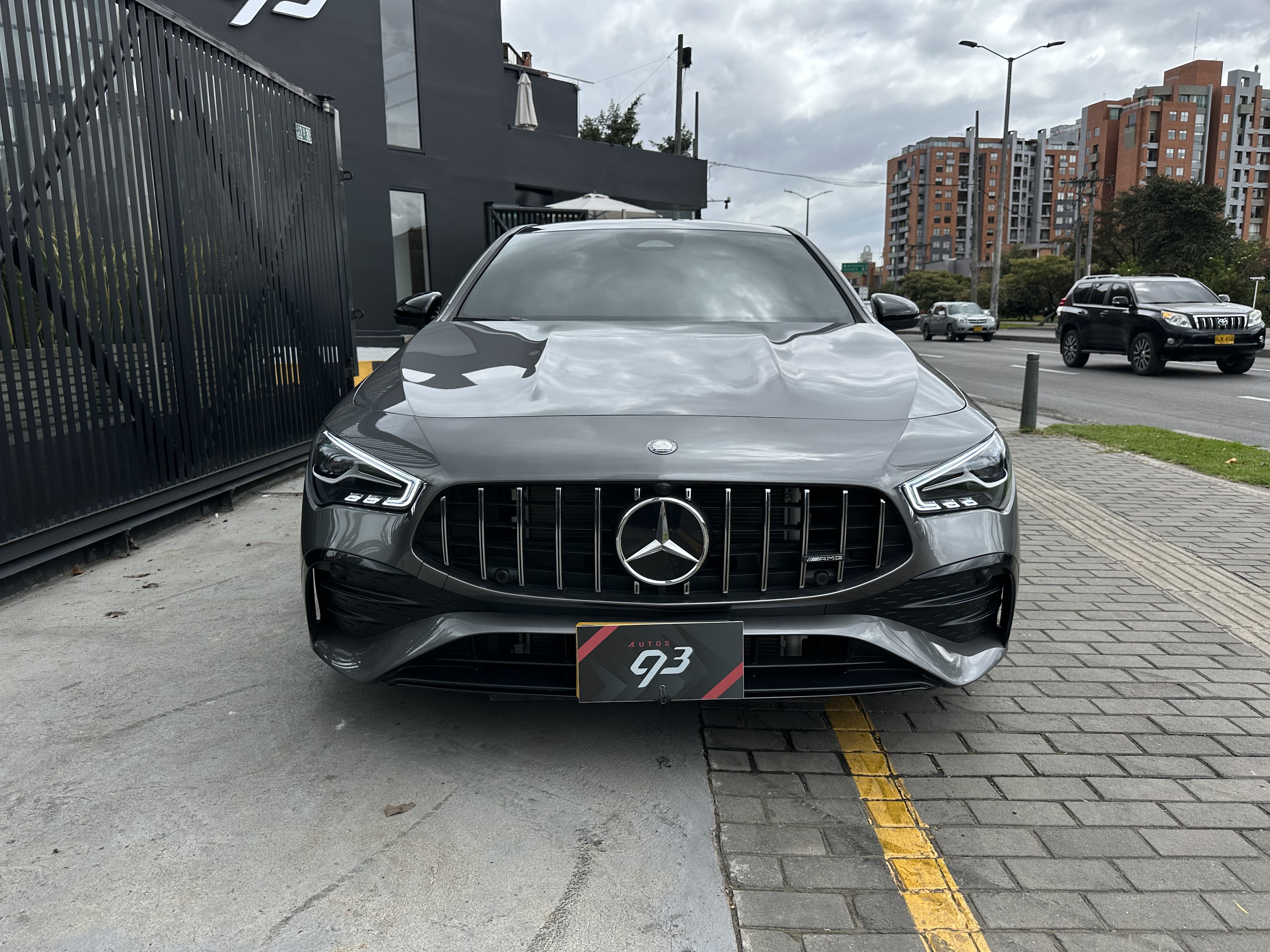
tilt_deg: -9.8
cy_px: 476
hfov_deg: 71.6
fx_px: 881
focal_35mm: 24
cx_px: 635
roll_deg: +0.3
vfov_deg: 56.8
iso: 80
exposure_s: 1/3155
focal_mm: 6.86
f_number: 1.78
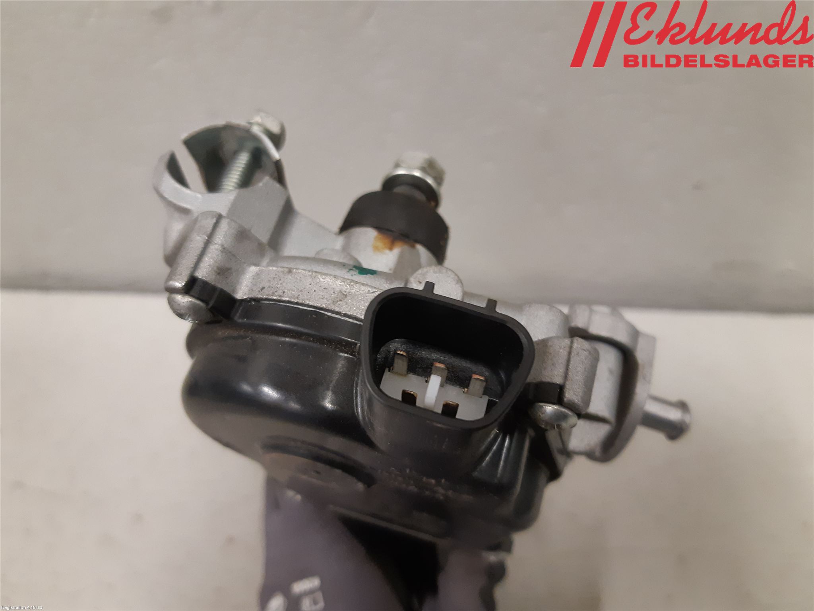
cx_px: 407
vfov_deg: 53.1
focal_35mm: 26
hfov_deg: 67.3
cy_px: 306
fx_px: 611
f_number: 1.7
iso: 250
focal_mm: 3.93
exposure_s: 1/50
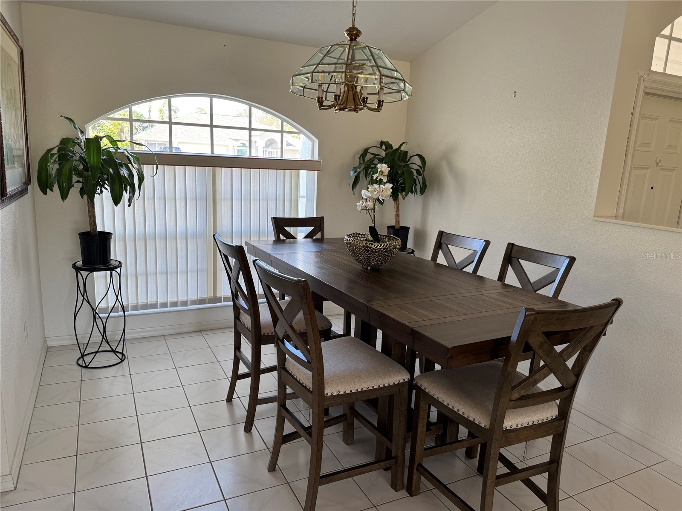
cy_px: 256
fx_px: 473
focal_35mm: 24
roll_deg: -2.8
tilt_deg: -11.7
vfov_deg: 56.8
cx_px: 341
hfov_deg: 71.6
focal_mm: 6.76
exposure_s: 1/121
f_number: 1.78
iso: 100
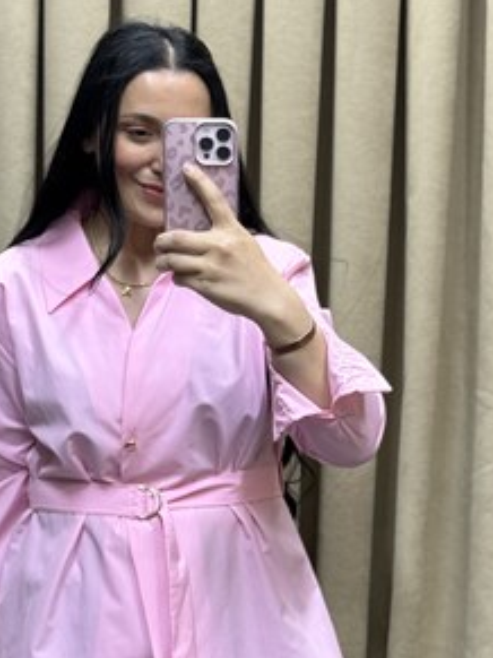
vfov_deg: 22.2
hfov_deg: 16.8
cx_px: 228
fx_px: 1672
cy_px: 413
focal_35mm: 88
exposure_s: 1/100
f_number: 1.78
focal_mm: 6.76
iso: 64
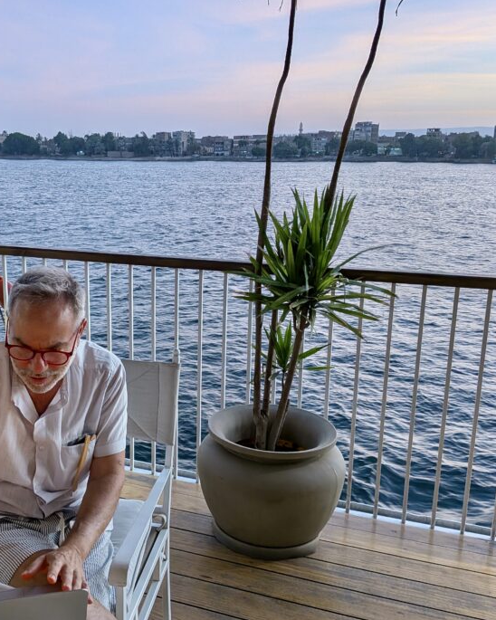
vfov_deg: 51.5
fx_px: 642
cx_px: 163
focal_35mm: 35
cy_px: 317
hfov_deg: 41.6
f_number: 1.7
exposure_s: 1/104
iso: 28
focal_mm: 4.53
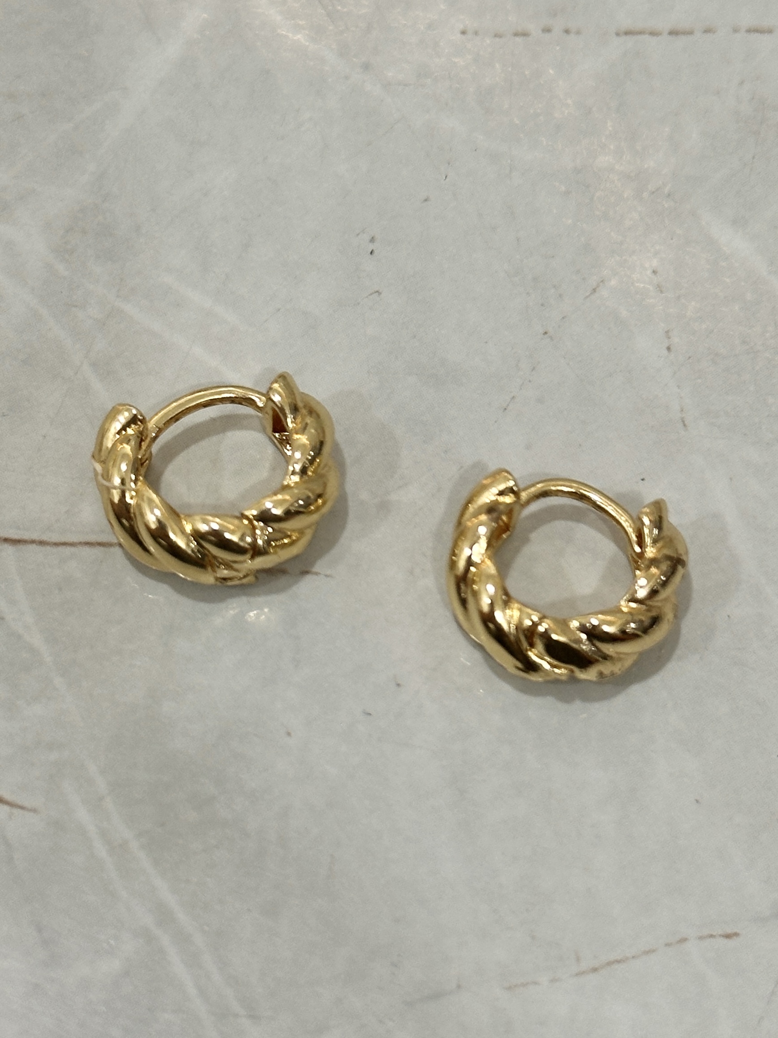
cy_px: 519
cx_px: 389
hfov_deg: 30.3
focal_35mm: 48
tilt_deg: -63.9
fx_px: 1439
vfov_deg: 39.7
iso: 100
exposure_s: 1/60
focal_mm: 6.86
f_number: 1.78
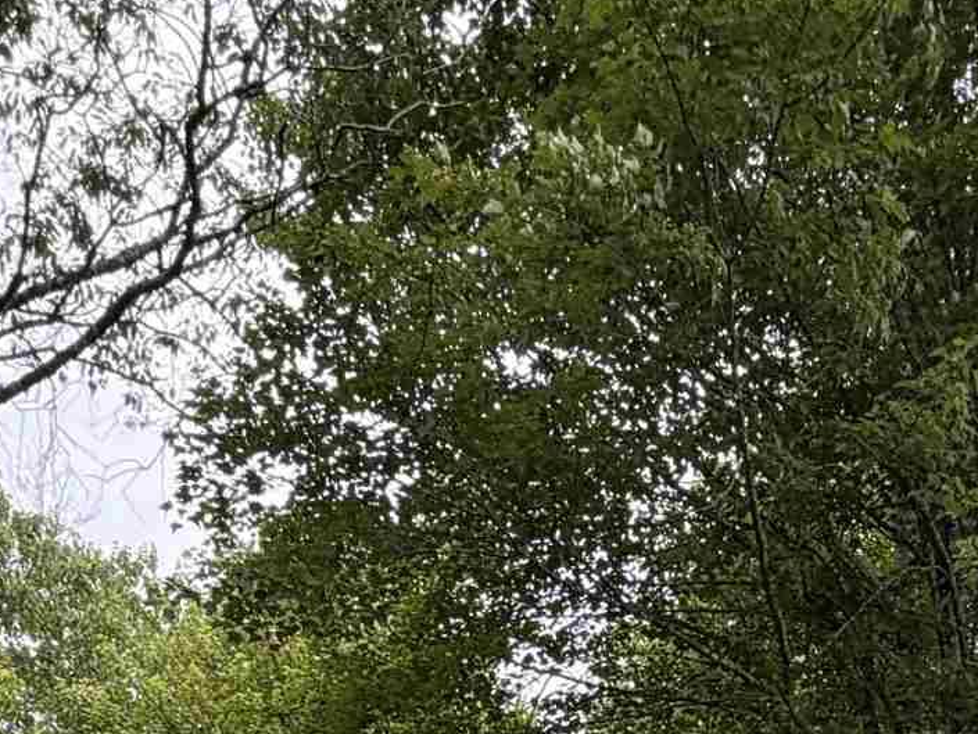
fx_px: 1724
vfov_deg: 17.1
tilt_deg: +4.8
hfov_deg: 31.4
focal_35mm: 61
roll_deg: -0.7
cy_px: 1500
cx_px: 656
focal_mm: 2.22
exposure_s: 1/215
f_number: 2.2
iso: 40
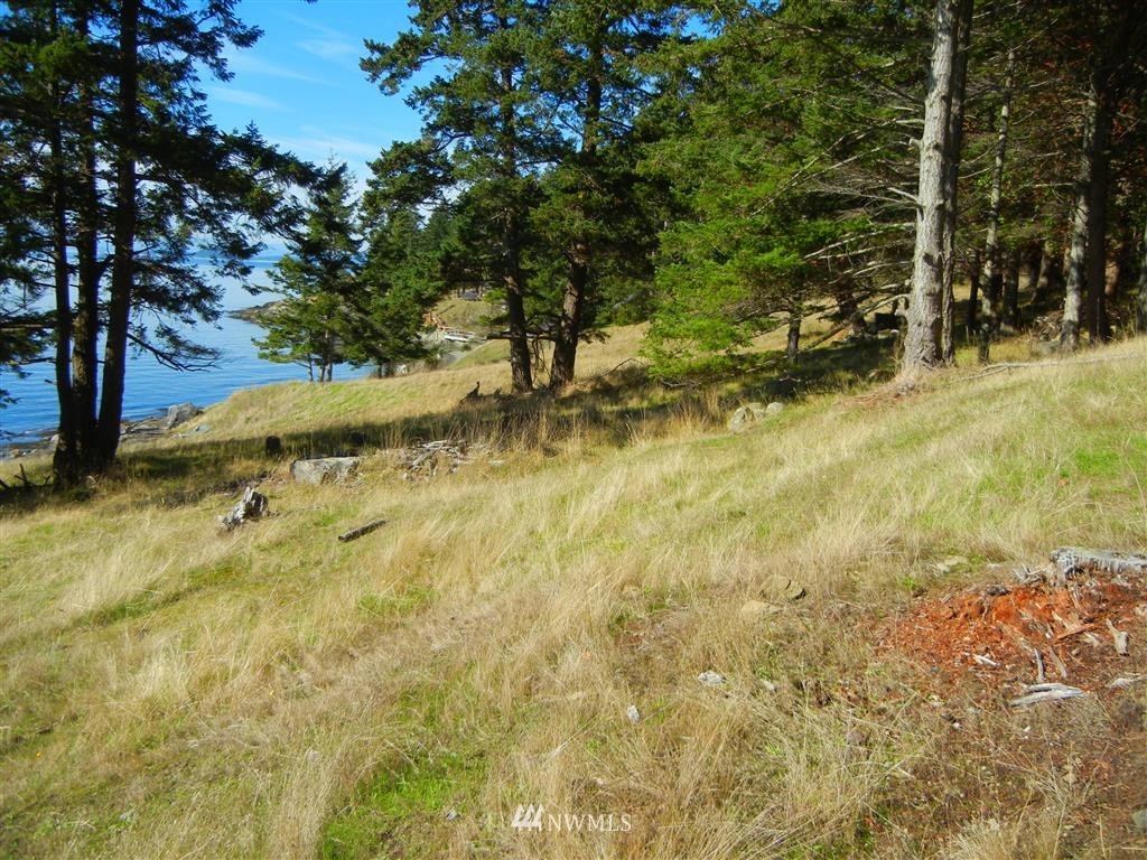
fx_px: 994
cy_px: 430
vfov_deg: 46.8
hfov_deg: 60.0
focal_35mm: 30
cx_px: 574
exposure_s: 1/322
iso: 160
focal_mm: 5.4
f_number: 7
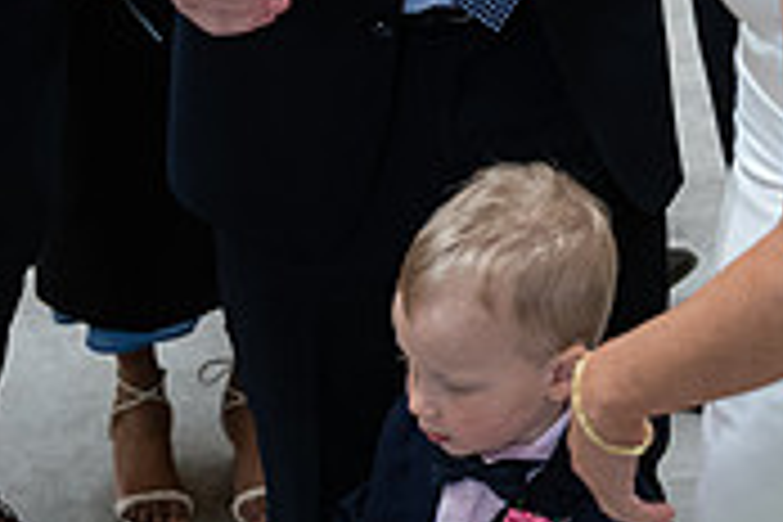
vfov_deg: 10.9
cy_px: -340
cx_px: 616
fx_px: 2610
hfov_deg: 16.9
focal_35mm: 120
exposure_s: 1/160
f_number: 3.5
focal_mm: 36
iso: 800
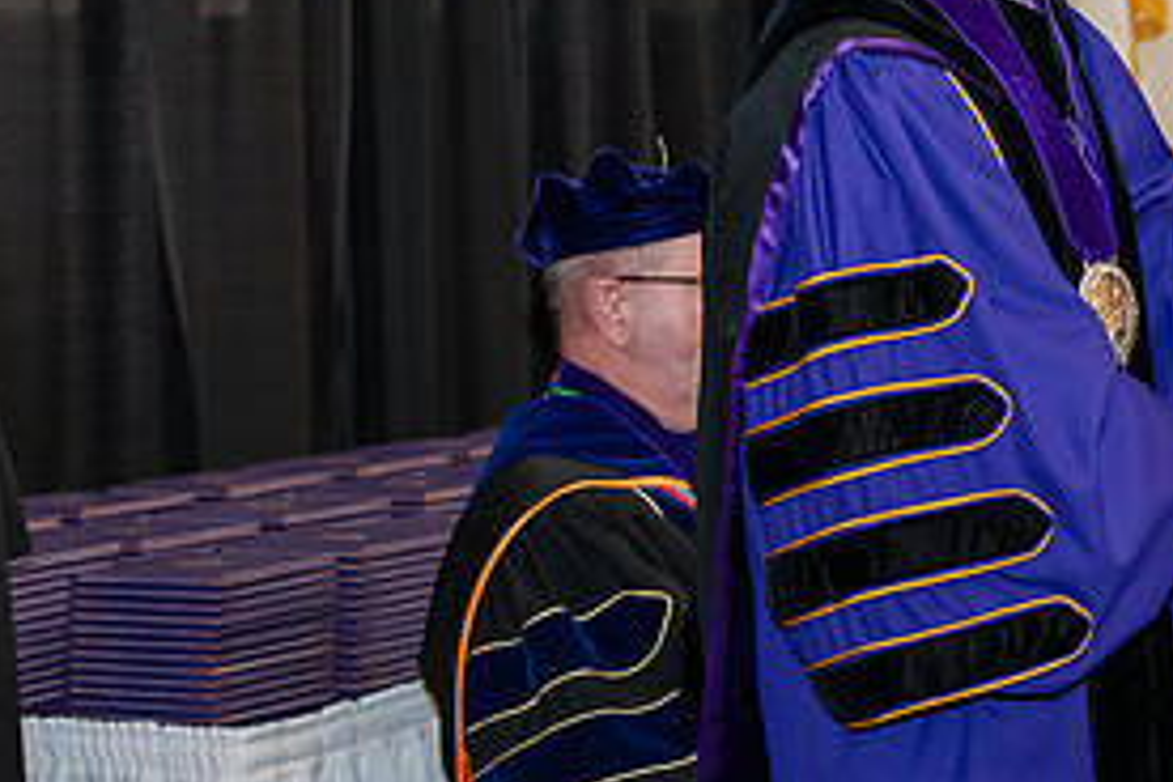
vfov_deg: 9.3
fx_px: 4789
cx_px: 1046
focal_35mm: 147
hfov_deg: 13.8
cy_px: 117
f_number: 5
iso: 2500
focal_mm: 70
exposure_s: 1/200
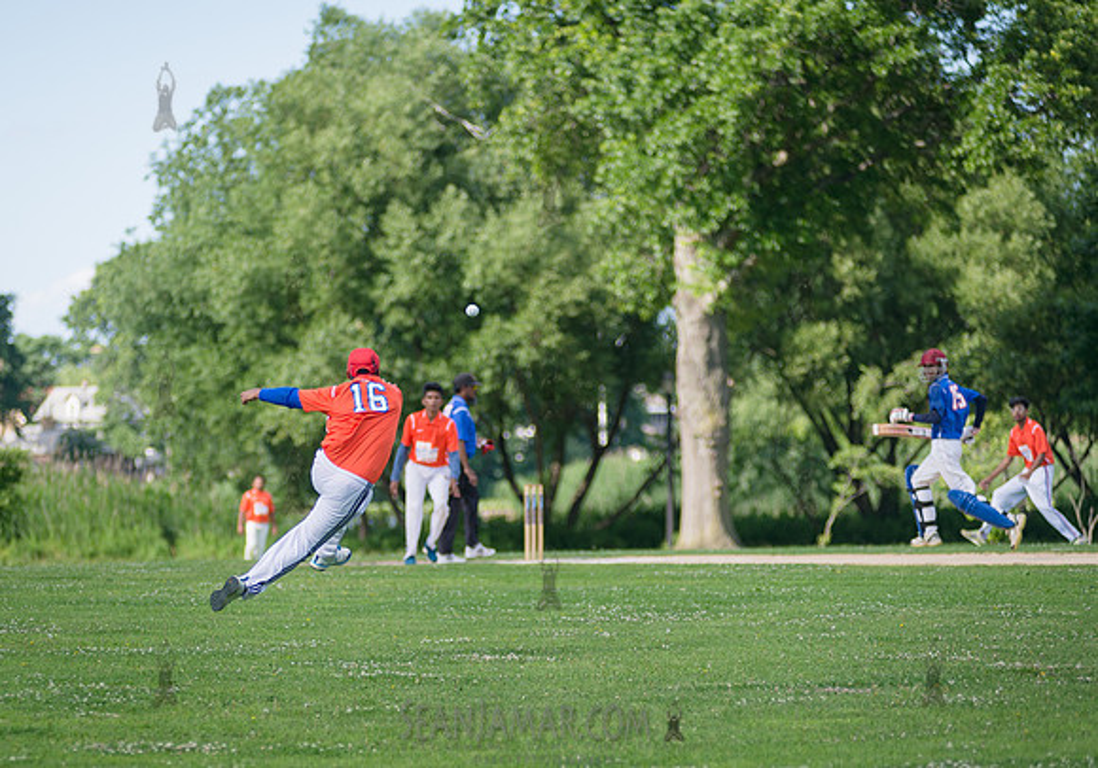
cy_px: 485
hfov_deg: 10.7
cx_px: 369
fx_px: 5869
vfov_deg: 7.5
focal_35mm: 189
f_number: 2.8
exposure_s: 1/2000
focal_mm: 145
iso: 200
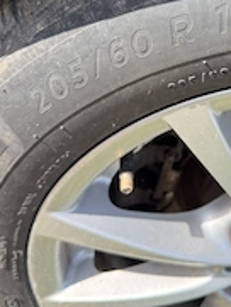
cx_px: 177
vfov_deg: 34.3
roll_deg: -22.2
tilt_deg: -33.4
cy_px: 36
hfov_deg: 27.1
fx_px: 471
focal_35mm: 53
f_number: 1.78
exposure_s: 1/1174
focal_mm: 6.76
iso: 100
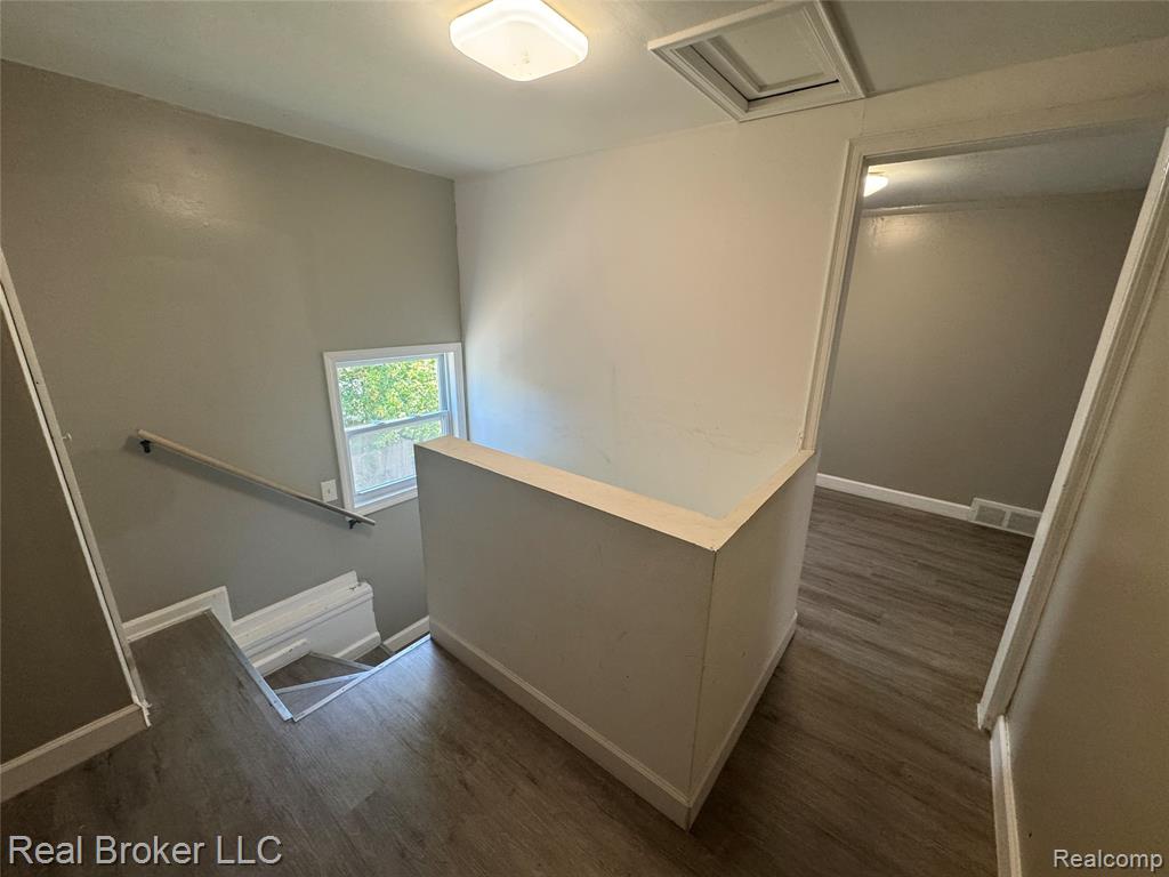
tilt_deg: -17.0
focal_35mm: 14
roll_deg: -1.0
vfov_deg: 85.7
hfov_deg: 102.1
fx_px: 473
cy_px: 438
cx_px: 584
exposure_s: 1/120
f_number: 2.2
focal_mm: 2.22
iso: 200
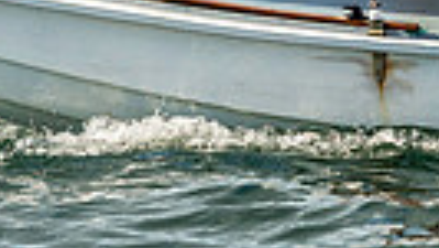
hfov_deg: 3.2
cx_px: 779
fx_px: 7711
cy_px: -255
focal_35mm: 662
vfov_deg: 1.8
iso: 320
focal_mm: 145
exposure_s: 1/1600
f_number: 5.6
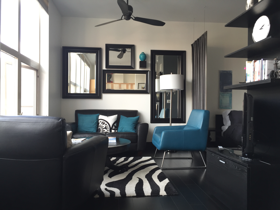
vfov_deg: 48.2
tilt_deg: +1.1
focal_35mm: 29
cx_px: 140
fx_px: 235
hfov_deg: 61.7
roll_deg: -2.0
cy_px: 105
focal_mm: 4.15
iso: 50
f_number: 2.2
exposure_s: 1/30
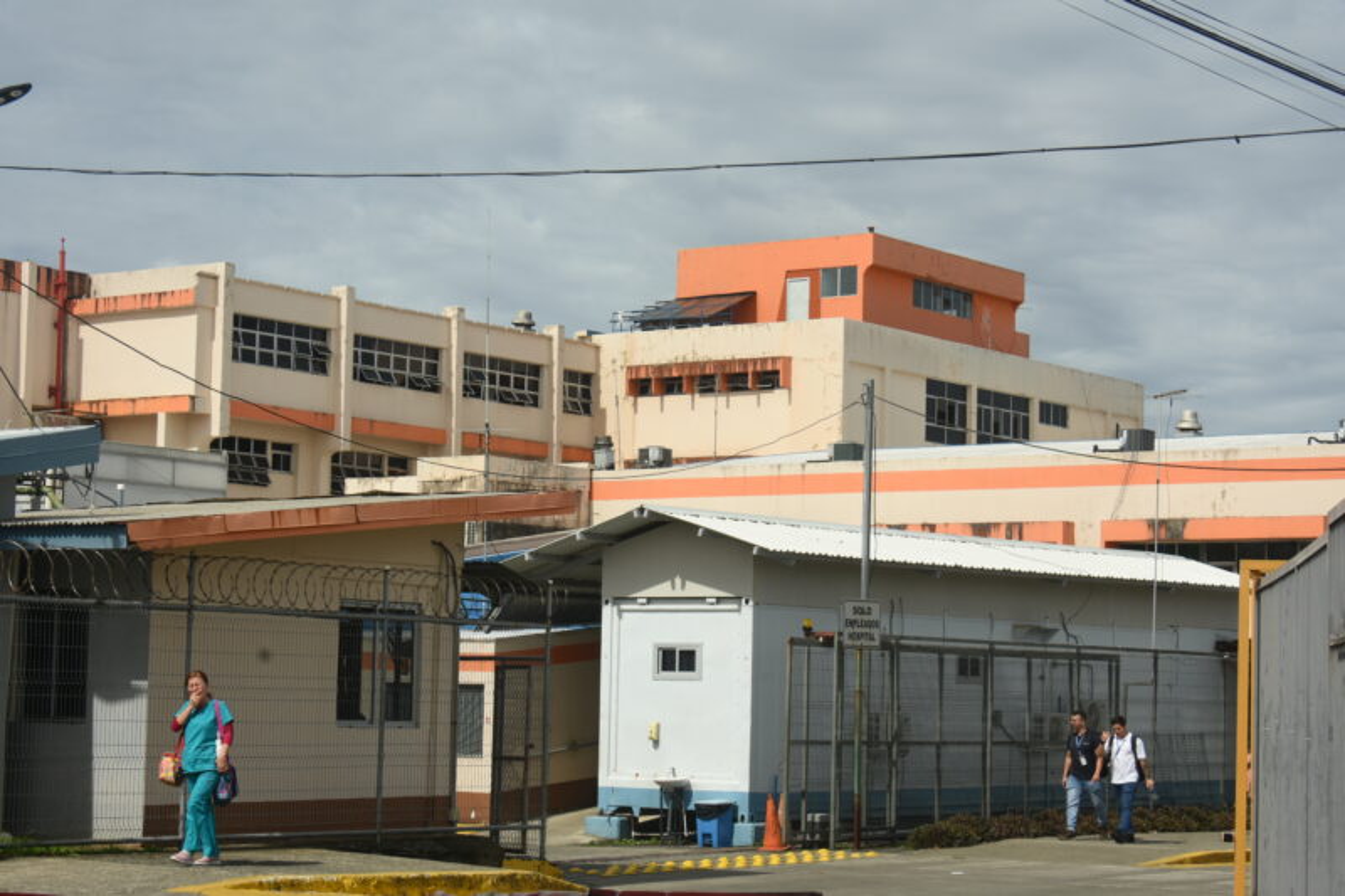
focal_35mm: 75
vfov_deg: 18.2
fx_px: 2801
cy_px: 448
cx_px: 672
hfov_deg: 27.0
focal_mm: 50
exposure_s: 1/400
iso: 200
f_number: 10
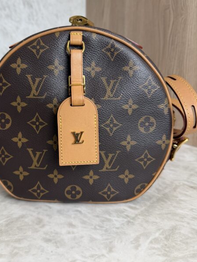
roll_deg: -0.4
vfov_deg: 56.5
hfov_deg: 43.9
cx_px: 79
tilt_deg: -10.5
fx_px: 243
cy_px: 110
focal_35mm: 32
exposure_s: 1/120
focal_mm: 6.76
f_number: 1.78
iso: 80
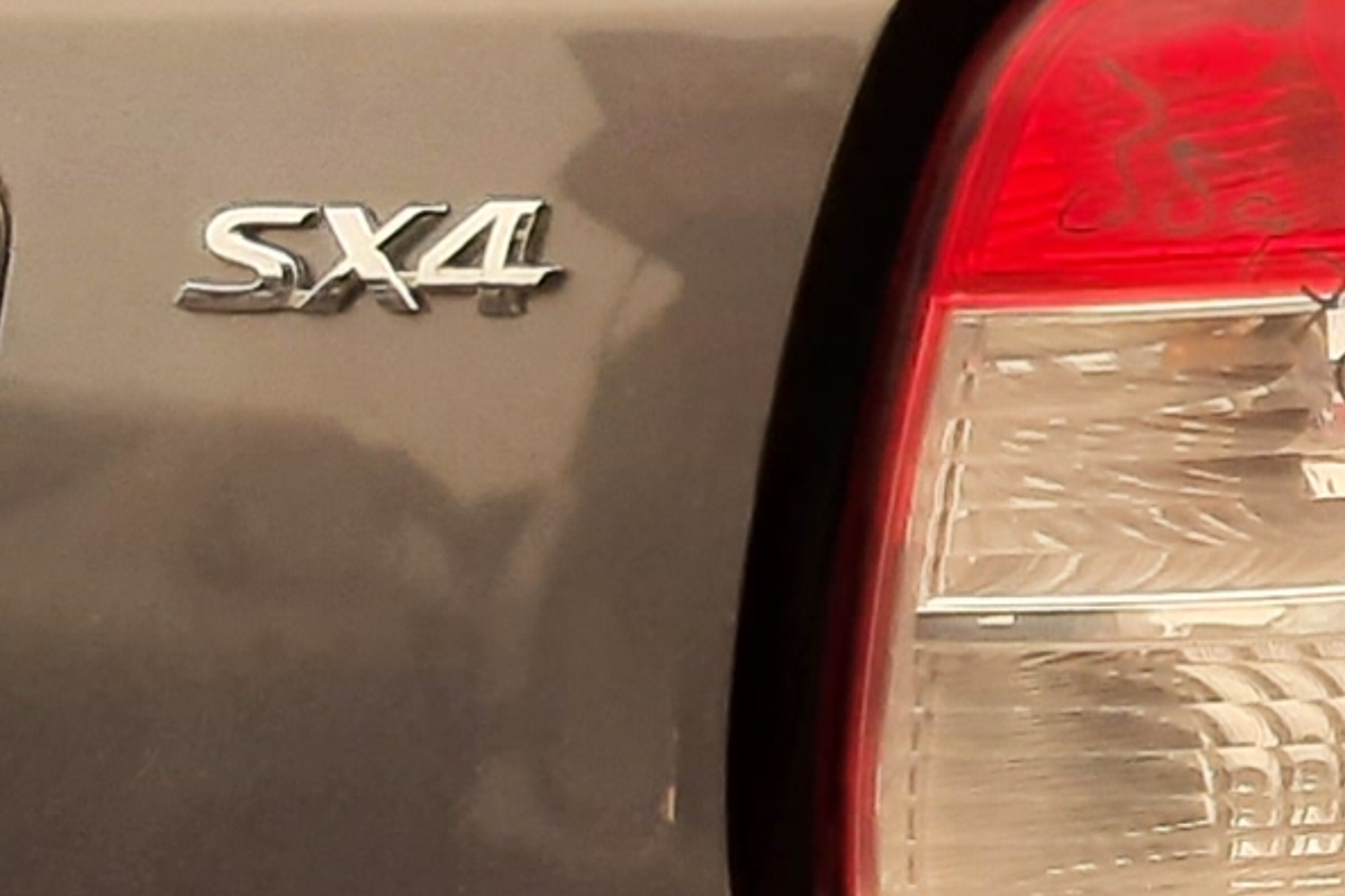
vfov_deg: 7.5
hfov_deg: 10.9
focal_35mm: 182
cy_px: 498
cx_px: 2042
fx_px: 6799
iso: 40
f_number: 1.7
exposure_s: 1/207
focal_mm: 3.92
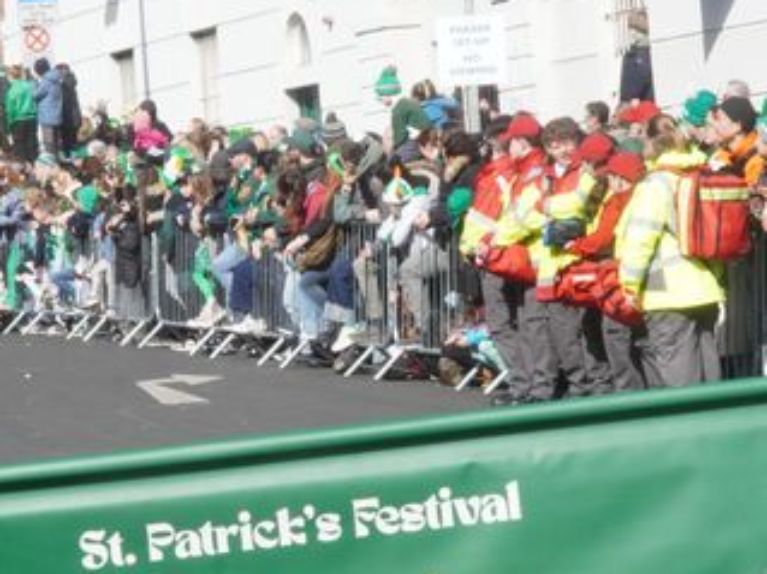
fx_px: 3367
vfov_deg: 9.7
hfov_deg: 13.0
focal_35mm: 152
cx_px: 267
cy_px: 413
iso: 400
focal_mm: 42
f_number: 22
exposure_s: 1/100
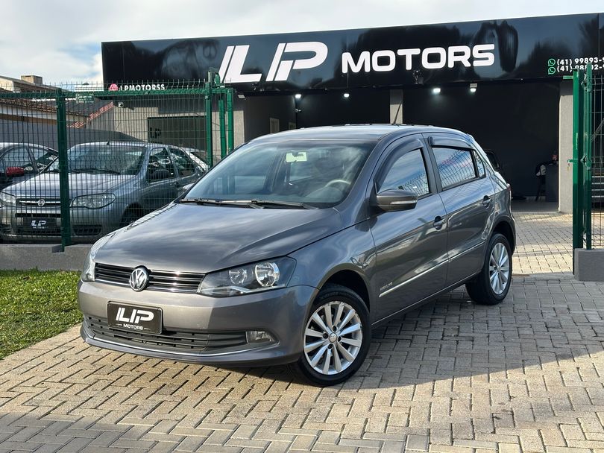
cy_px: 226
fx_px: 838
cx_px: 302
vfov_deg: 30.3
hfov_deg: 39.6
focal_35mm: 48
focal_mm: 6.86
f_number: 1.78
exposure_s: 1/745
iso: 64
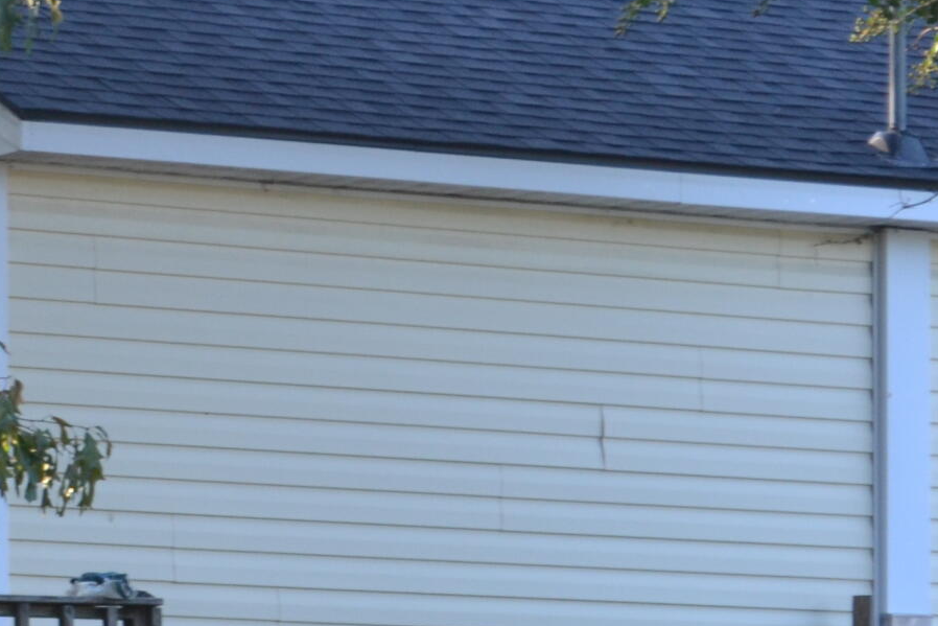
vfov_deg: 5.0
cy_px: 695
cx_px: -60
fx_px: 7183
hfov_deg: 7.4
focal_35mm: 276
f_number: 5.6
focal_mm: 55
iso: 360
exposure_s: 1/125
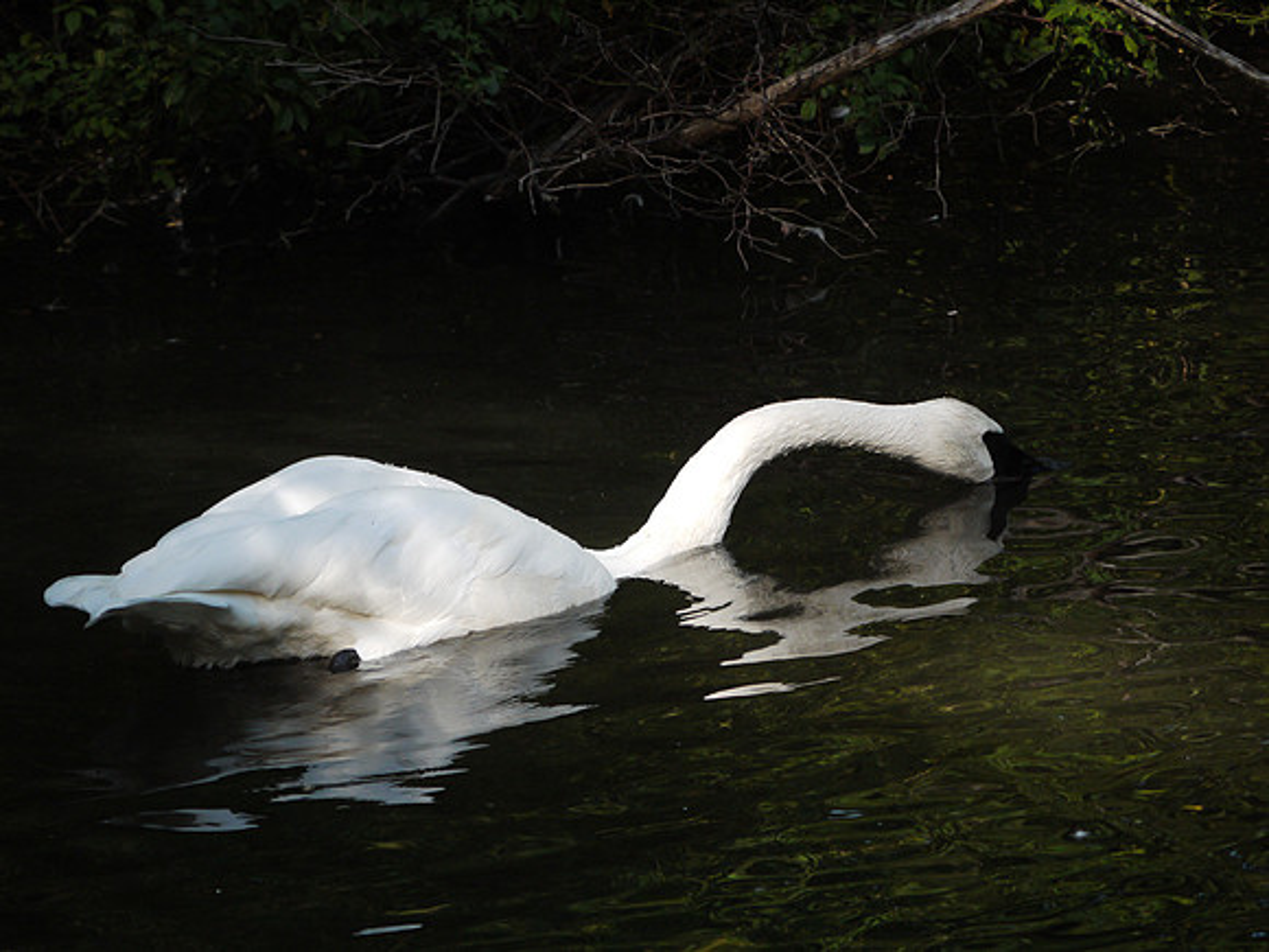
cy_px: 476
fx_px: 14664
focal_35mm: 400
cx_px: 634
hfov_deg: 5.0
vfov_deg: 3.7
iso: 500
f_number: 5.6
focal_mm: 200
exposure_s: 1/400
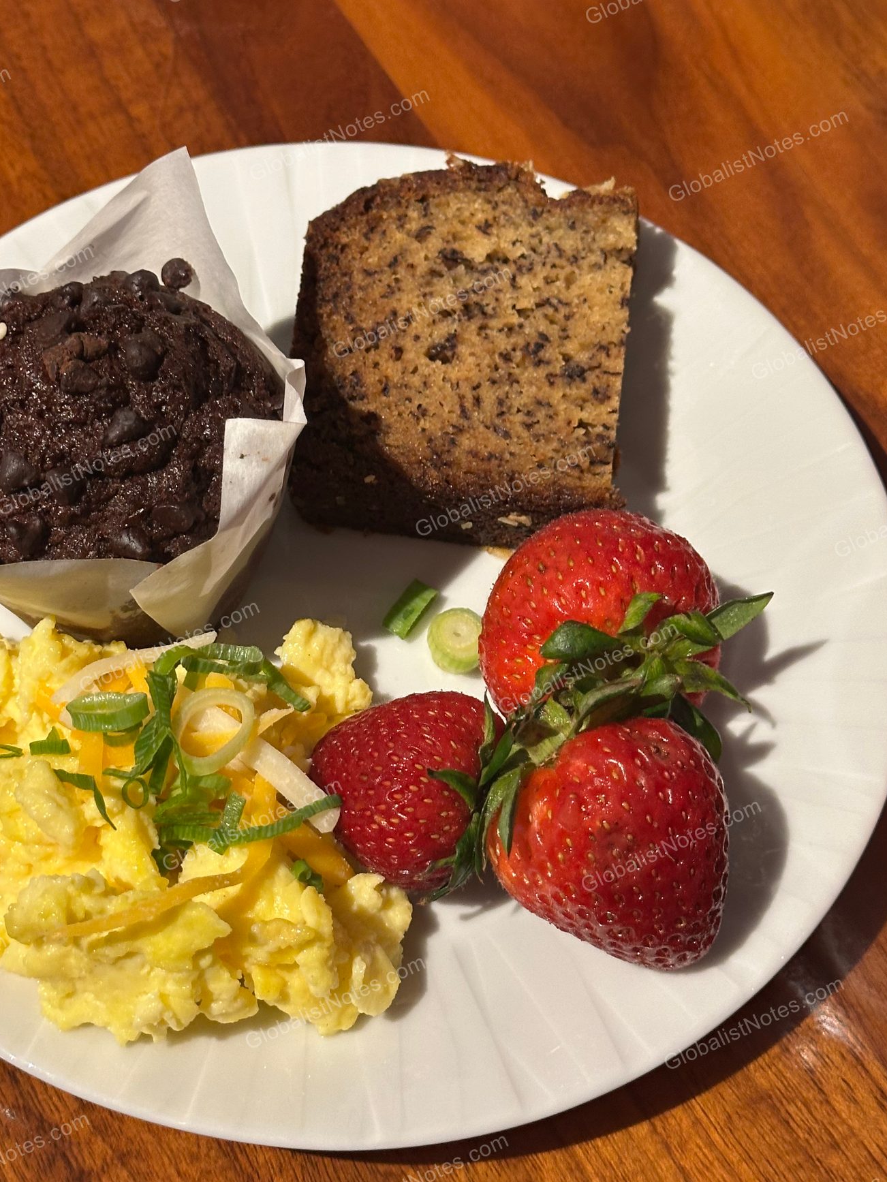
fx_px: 2015
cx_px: 360
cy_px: 563
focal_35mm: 59
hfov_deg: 24.8
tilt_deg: -60.7
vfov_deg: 32.7
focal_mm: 6.86
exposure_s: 1/60
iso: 160
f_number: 1.78
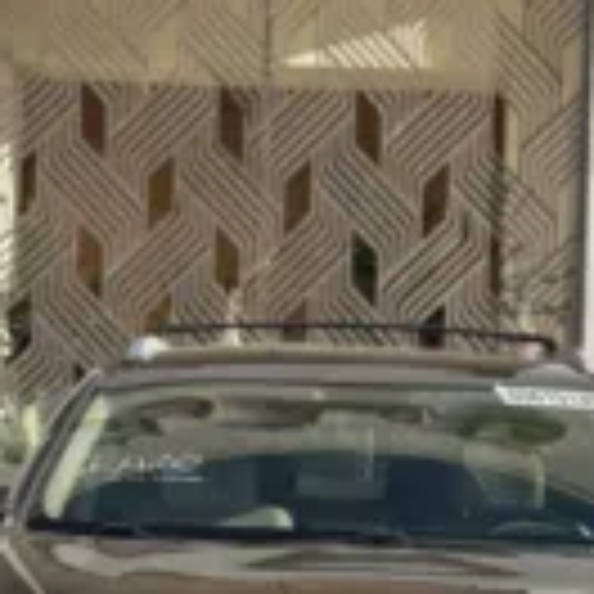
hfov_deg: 13.5
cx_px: 364
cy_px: 536
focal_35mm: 129
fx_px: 2504
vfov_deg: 13.4
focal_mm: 6.86
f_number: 1.78
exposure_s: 1/2532
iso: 80
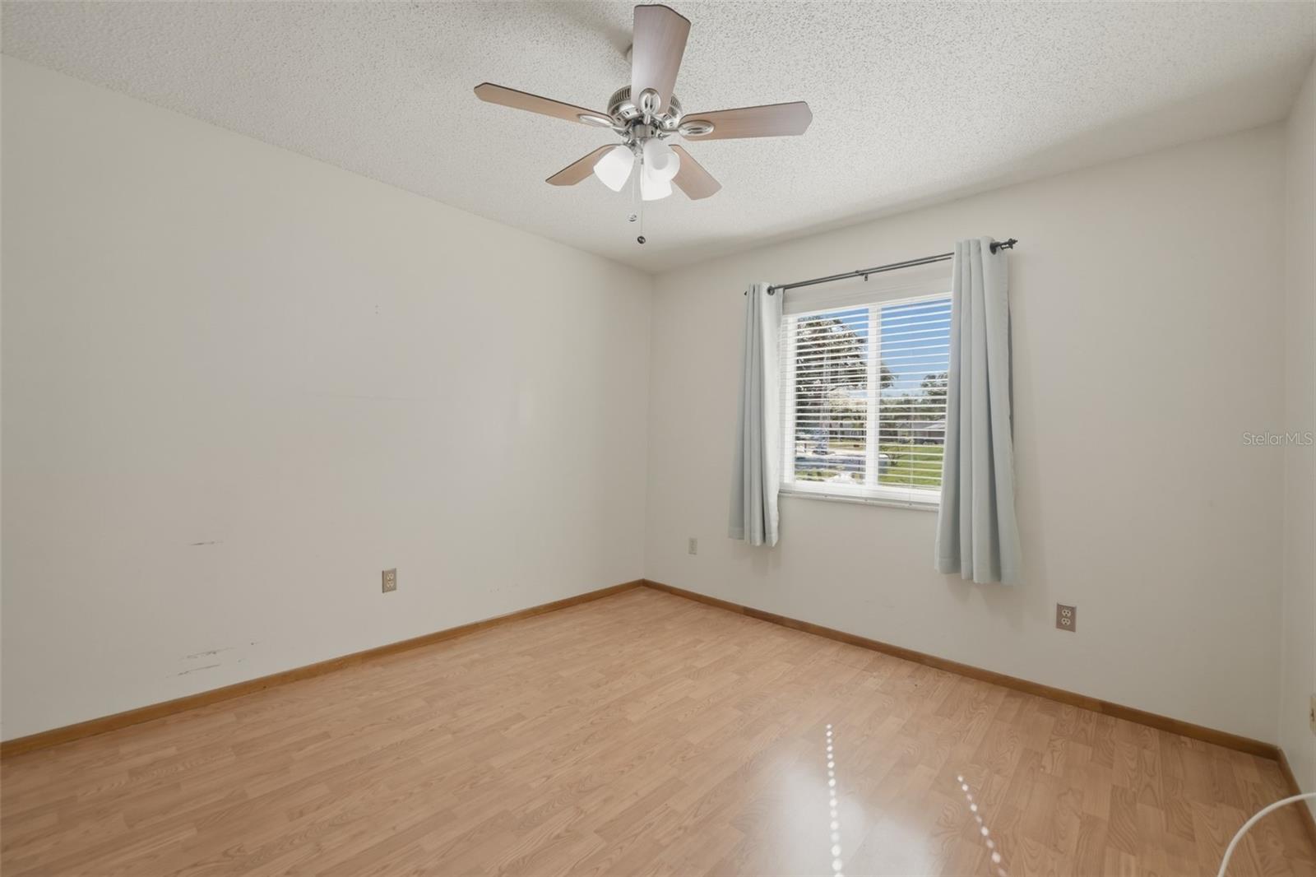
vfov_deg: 81.2
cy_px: 438
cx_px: 658
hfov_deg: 104.3
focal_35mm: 14
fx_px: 512
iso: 200
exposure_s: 1/30
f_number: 8
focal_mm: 14
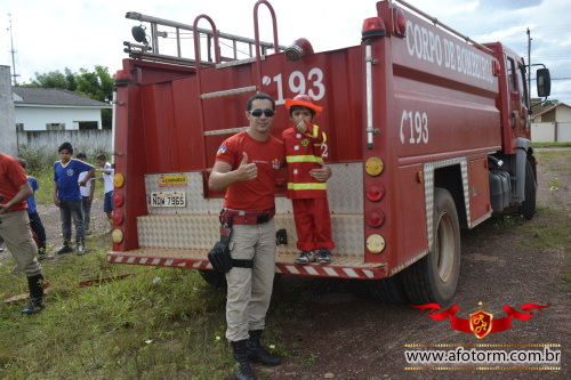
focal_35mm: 33
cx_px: 286
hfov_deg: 57.2
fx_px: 523
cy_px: 190
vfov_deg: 39.9
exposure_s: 1/1250
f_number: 5.6
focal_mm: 22
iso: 400
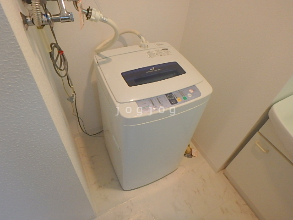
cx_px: 146
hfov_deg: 79.0
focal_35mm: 21
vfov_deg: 63.4
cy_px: 110
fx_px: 178
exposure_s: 1/40
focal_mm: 3.7
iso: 200
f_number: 3.5
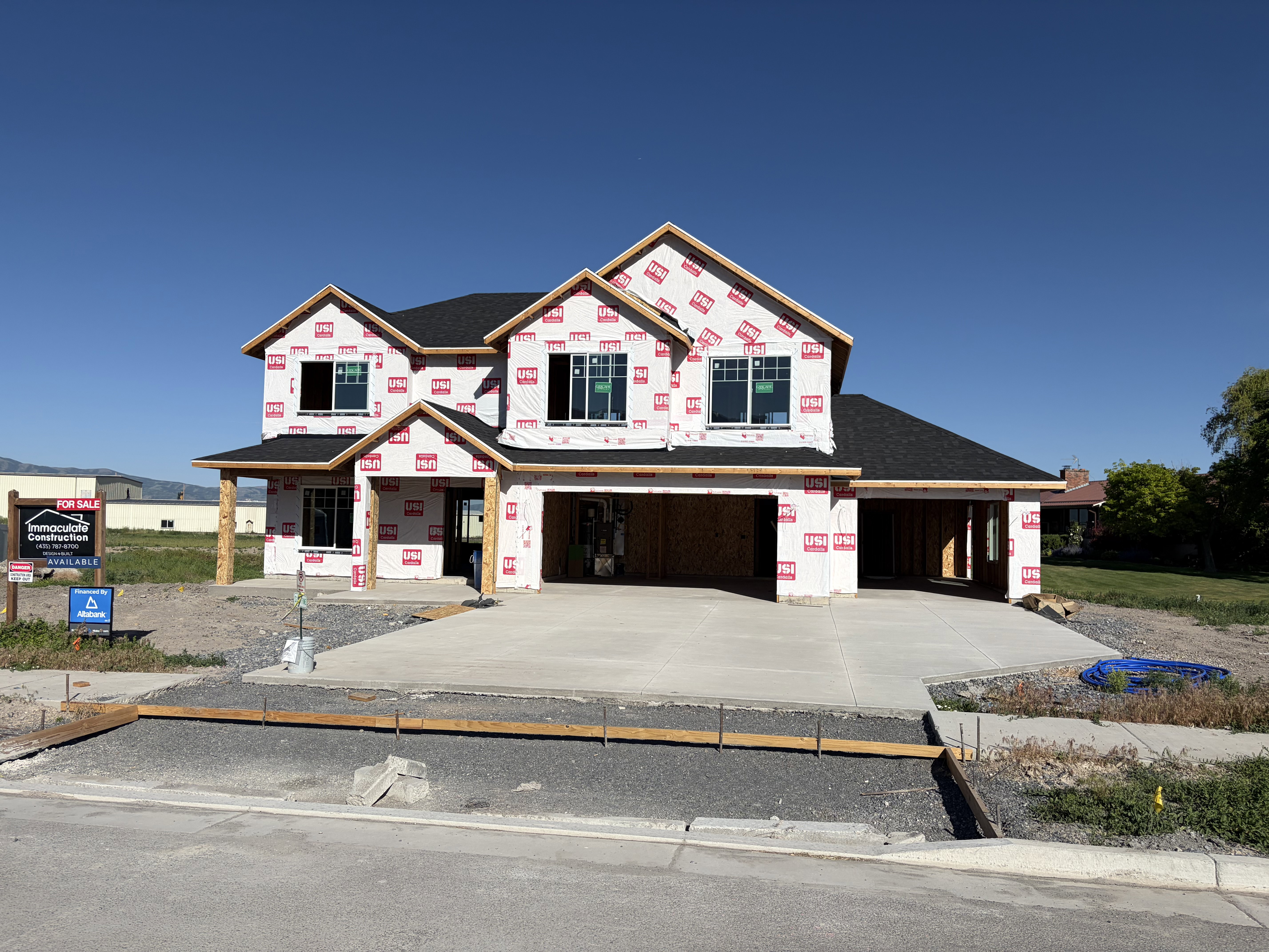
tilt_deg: +3.5
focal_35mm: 26
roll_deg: -1.2
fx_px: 953
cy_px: 476
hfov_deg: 67.3
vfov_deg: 53.1
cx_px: 634
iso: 50
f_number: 1.6
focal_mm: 5.96
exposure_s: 1/8850
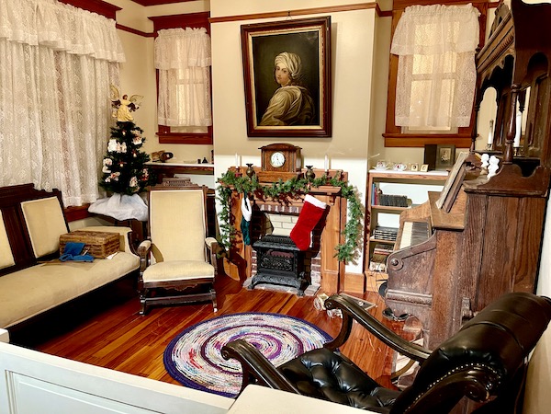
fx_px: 414
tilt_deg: -10.8
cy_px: 207
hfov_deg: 67.3
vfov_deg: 53.1
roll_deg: -0.2
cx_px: 276
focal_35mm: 26
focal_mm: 5.1
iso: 640
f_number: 1.6
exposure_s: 1/40
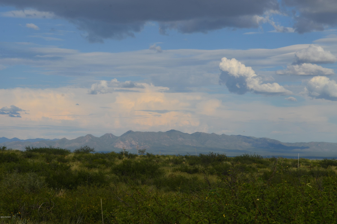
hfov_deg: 24.7
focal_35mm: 82
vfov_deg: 16.5
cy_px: 112
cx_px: 168
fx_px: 771
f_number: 11
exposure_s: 1/200
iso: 100
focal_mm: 55
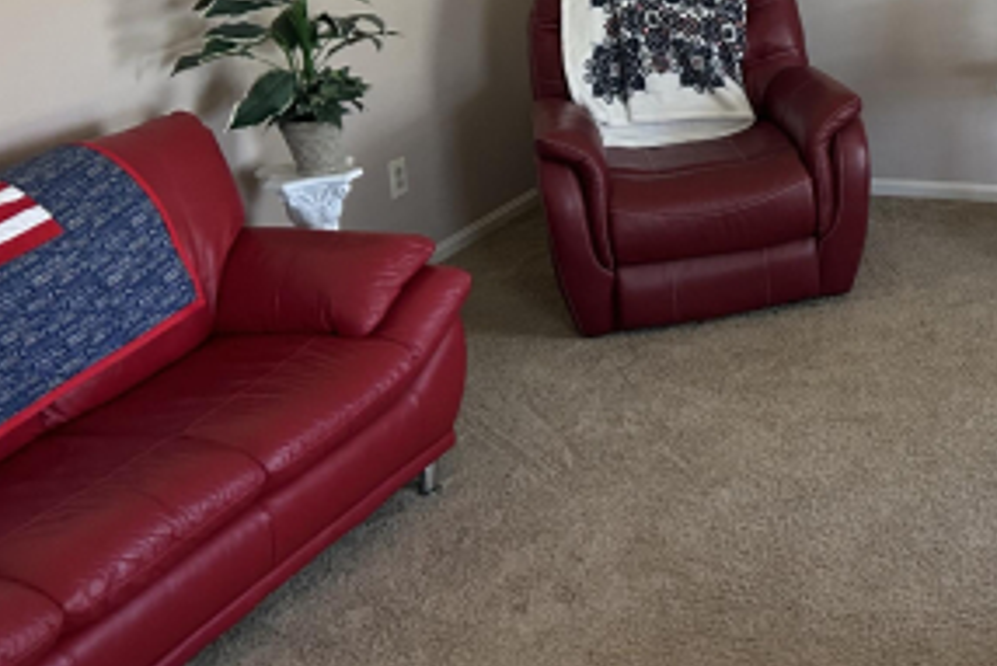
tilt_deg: -13.8
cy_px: 45
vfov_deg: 21.1
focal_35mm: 63
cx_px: 971
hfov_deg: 29.9
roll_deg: +3.1
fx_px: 1746
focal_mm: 5.7
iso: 200
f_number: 1.5
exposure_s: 1/60
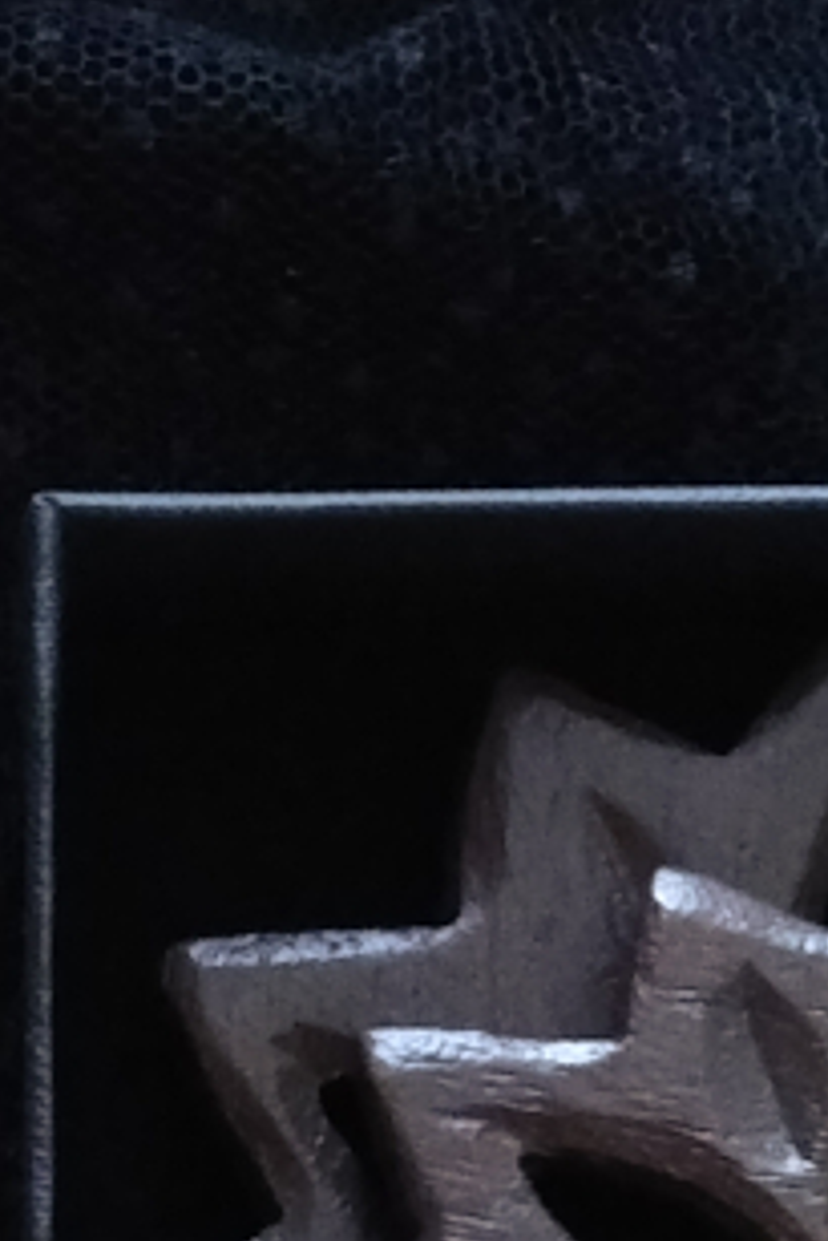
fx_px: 4204
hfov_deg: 11.1
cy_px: 1868
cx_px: -28
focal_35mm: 122
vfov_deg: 15.5
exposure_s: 1/3
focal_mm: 4.52
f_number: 2
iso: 575
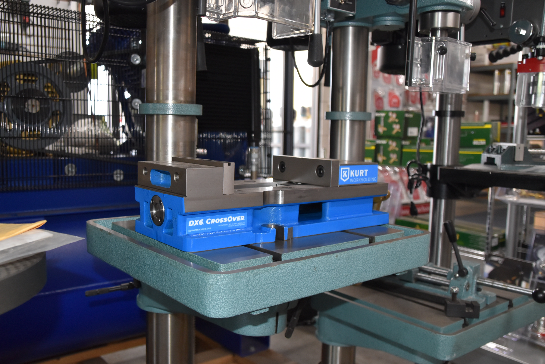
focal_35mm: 33
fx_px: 493
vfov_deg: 40.6
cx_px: 264
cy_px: 186
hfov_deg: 57.9
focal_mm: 21
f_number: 4.5
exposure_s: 1/80
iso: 800
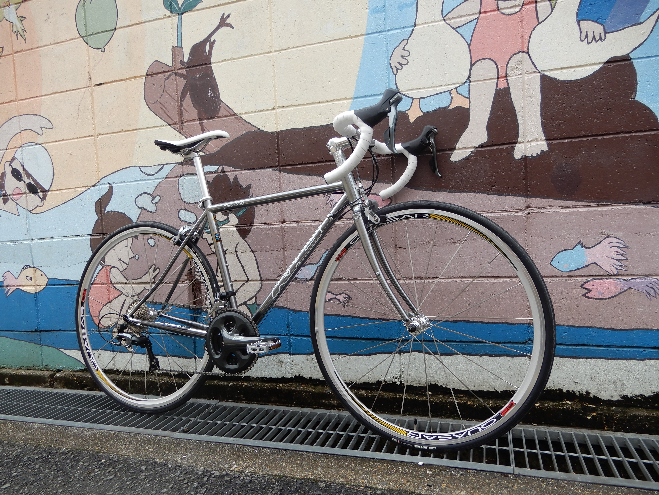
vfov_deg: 56.8
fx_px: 457
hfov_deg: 71.6
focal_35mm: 24
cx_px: 330
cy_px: 248
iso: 80
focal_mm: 4.3
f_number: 3.4
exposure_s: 1/250
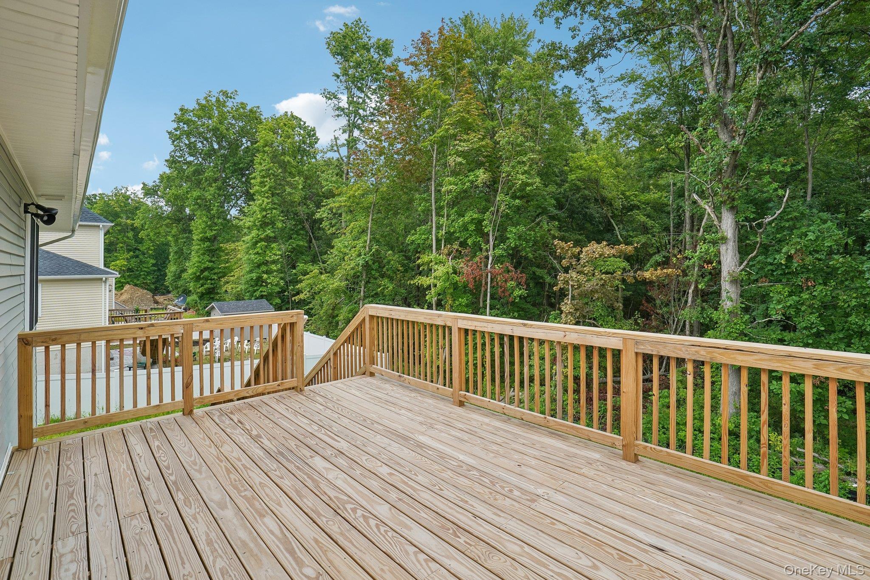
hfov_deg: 96.7
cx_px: 435
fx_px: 387
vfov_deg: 73.7
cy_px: 290
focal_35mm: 16
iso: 250
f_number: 8
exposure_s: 1/160
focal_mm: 16
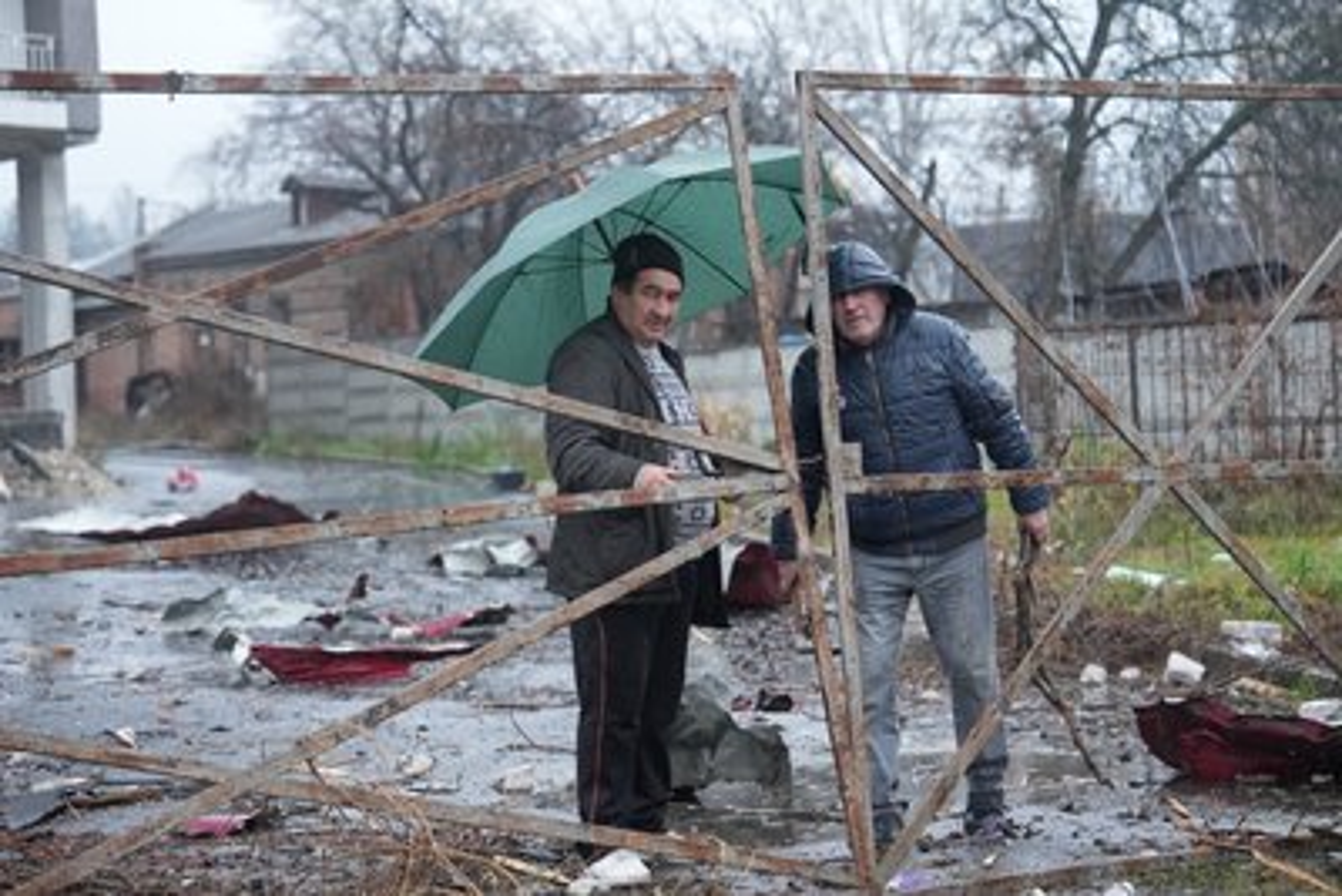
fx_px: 2610
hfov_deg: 28.8
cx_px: 671
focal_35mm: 70
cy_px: 448
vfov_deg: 19.5
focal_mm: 70
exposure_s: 1/160
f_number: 2.8
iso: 4000
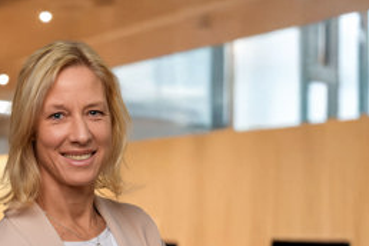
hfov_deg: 21.5
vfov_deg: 14.5
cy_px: 226
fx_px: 953
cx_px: 43
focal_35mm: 93
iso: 100
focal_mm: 50
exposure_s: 1/180
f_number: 1.4
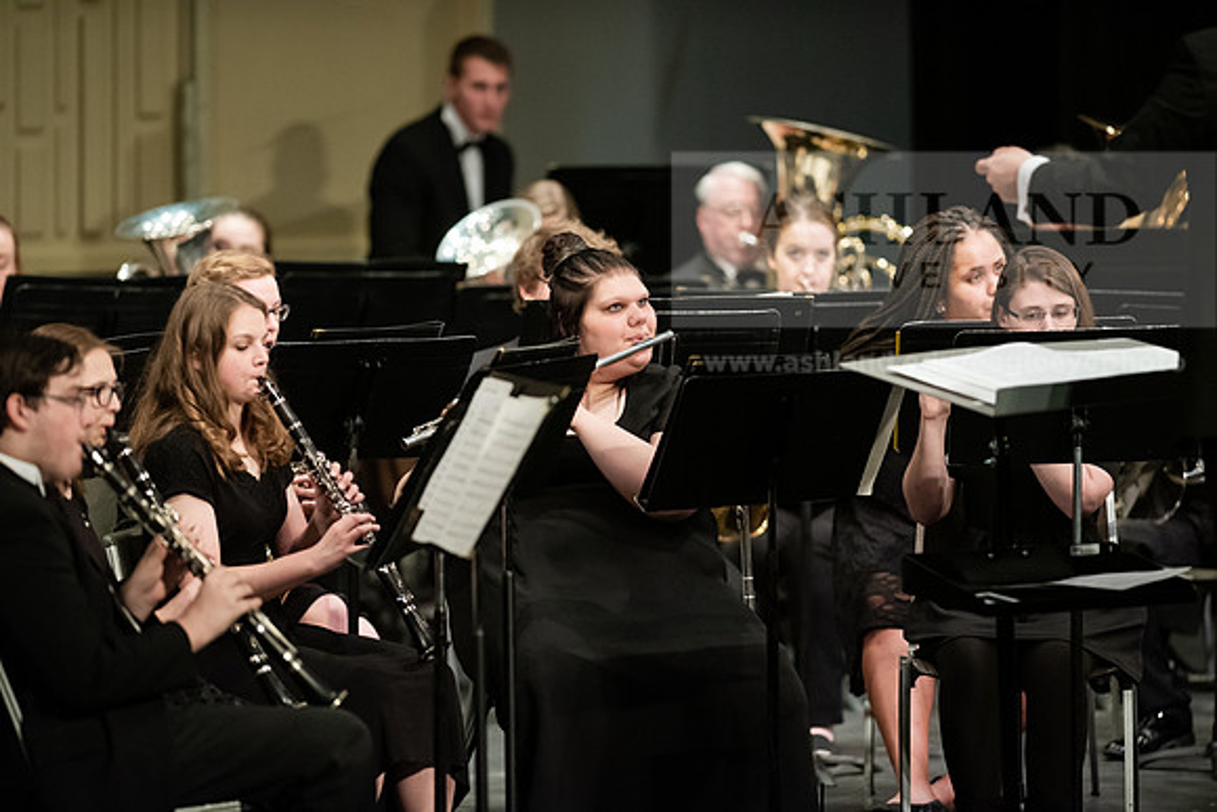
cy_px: 406
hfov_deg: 6.9
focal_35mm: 300
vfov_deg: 4.6
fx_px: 10144
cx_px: 608
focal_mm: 300
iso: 4000
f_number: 3.2
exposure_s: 1/250
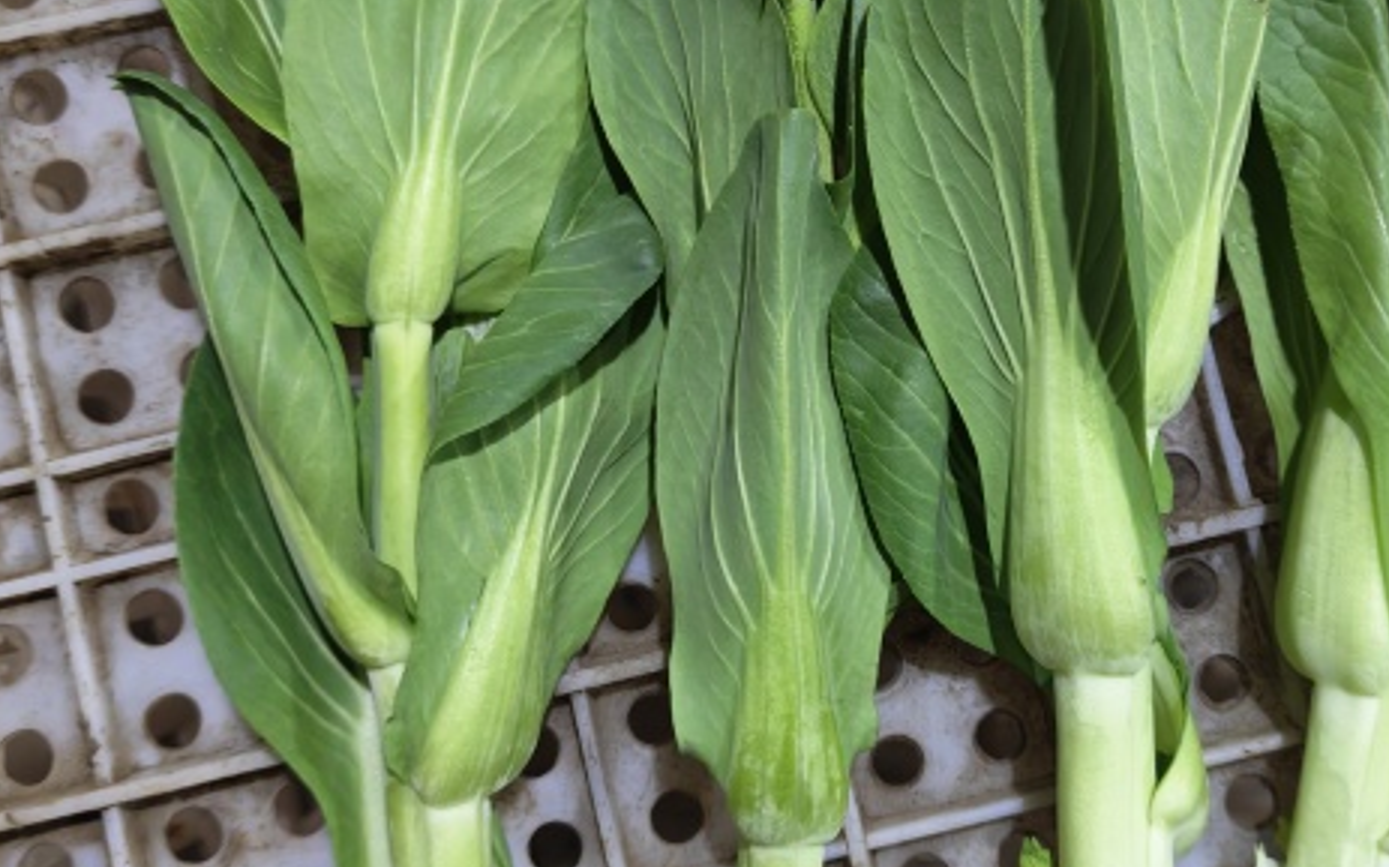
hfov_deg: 45.2
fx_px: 1665
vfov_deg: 29.1
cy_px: 348
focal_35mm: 44
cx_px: 783
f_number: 1.9
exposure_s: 1/25
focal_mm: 6.12
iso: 2500
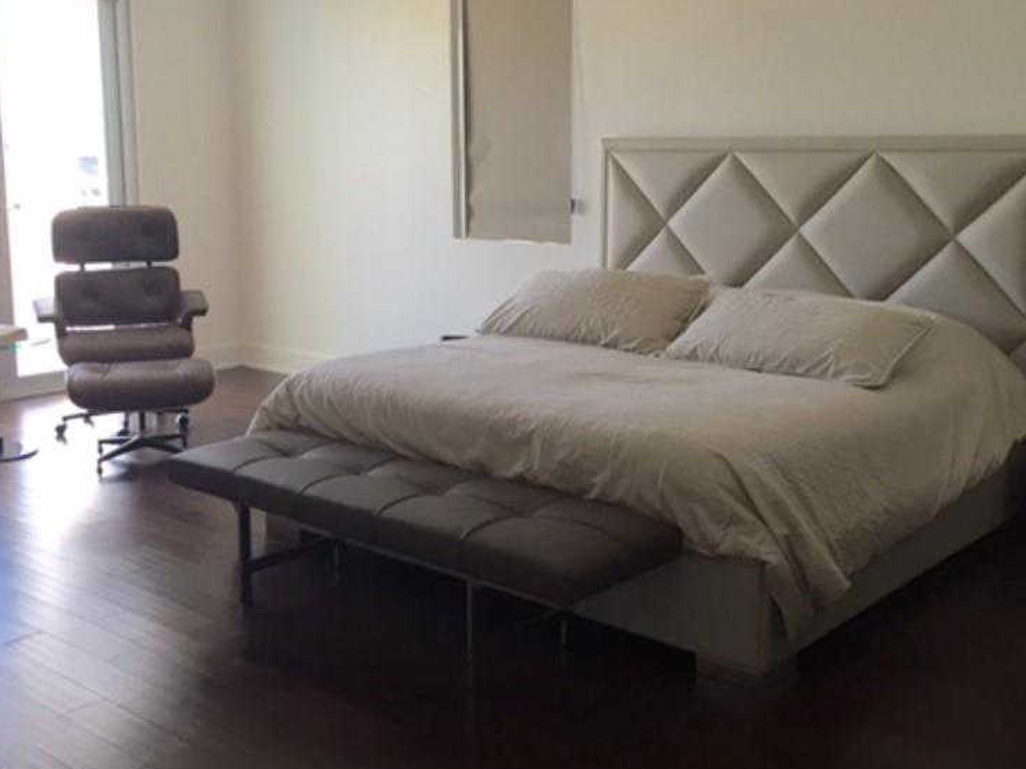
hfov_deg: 45.8
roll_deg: -0.3
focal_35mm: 41
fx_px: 1215
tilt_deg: -7.4
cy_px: 337
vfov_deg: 35.1
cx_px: 506
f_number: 2.2
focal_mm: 4.15
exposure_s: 1/30
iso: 32
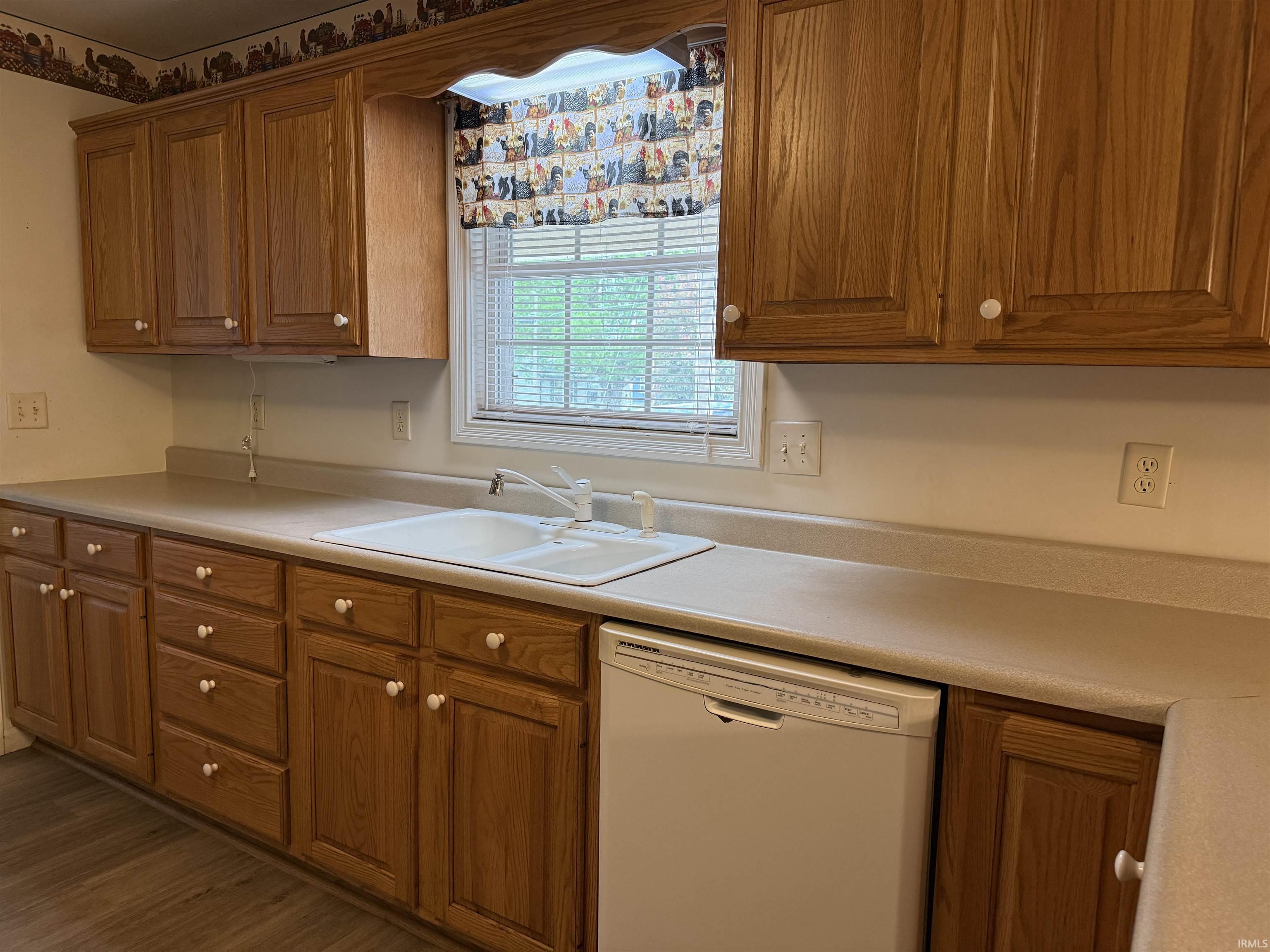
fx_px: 881
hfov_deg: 71.6
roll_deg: -1.4
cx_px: 635
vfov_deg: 56.8
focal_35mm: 24
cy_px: 476
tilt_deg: -6.3
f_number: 1.78
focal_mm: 6.76
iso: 320
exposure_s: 1/120
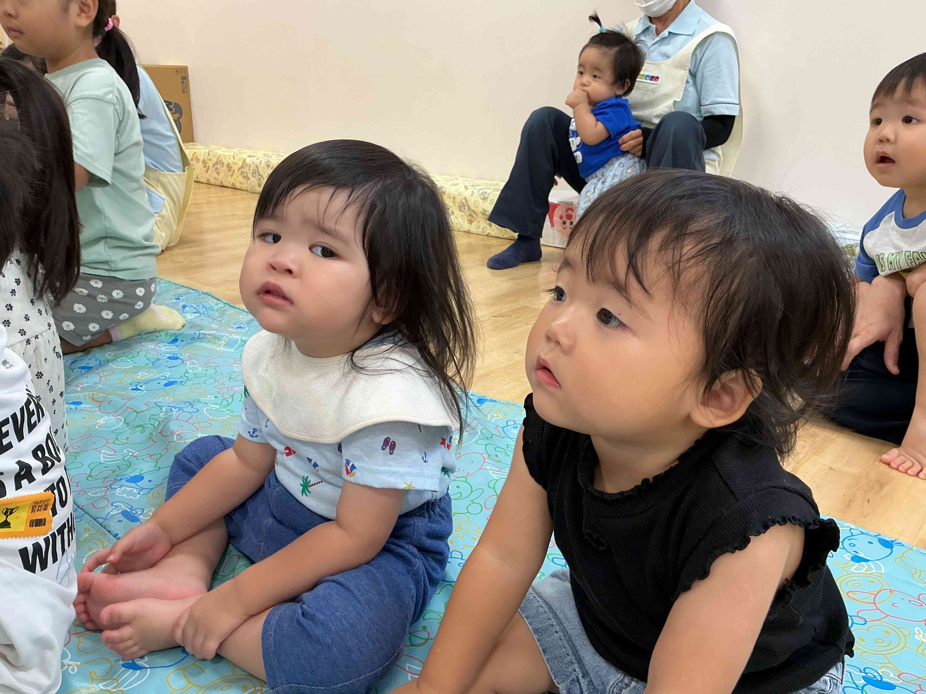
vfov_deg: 48.2
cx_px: 463
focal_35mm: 29
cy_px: 347
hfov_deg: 61.7
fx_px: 776
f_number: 1.8
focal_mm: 3
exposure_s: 1/60
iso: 40
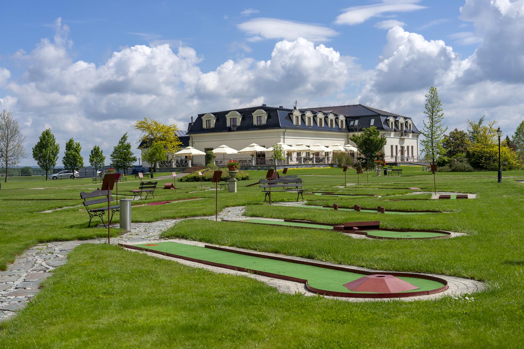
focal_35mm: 46
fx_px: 670
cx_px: 262
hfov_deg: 42.7
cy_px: 174
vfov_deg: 29.2
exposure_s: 1/800
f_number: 8
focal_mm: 46
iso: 160
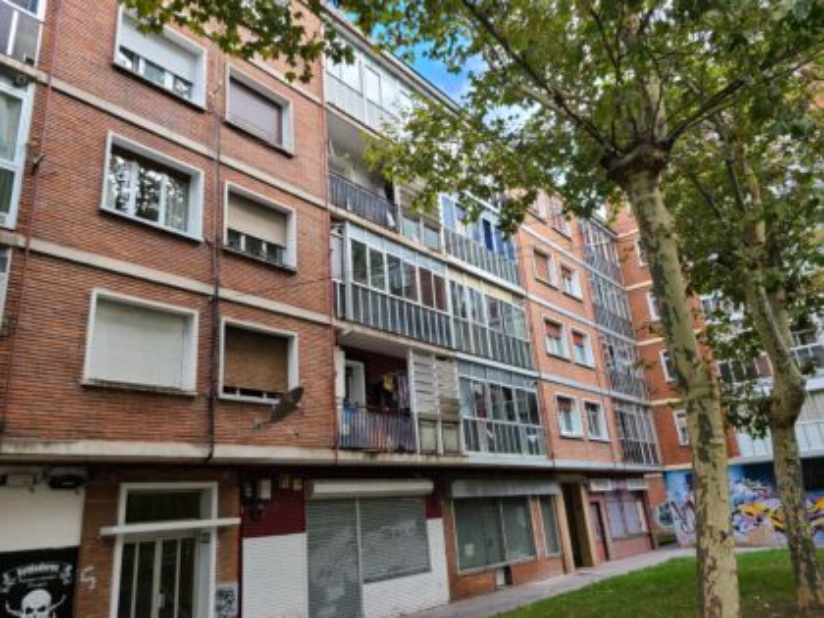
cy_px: 309
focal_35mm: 26
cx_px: 412
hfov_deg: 67.3
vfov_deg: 53.1
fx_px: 619
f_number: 1.8
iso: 40
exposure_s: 1/346
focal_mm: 5.4
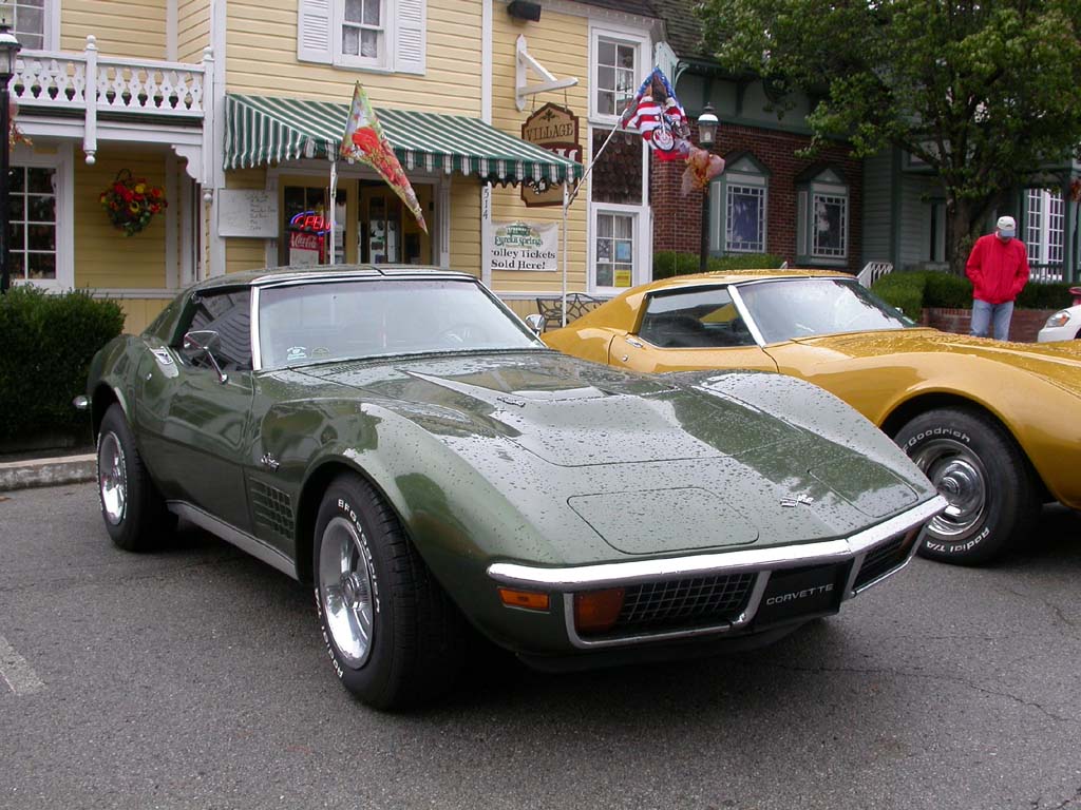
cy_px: 405
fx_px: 1187
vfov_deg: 37.7
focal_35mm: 38
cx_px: 540
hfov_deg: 49.0
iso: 100
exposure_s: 1/146
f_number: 4.7
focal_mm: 7.85
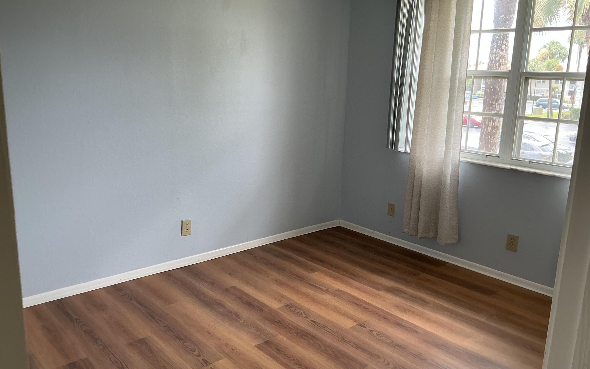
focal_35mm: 31
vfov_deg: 40.6
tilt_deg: -13.4
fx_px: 498
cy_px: 180
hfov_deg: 61.2
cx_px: 296
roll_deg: -1.1
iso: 50
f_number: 1.8
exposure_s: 1/60
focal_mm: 3
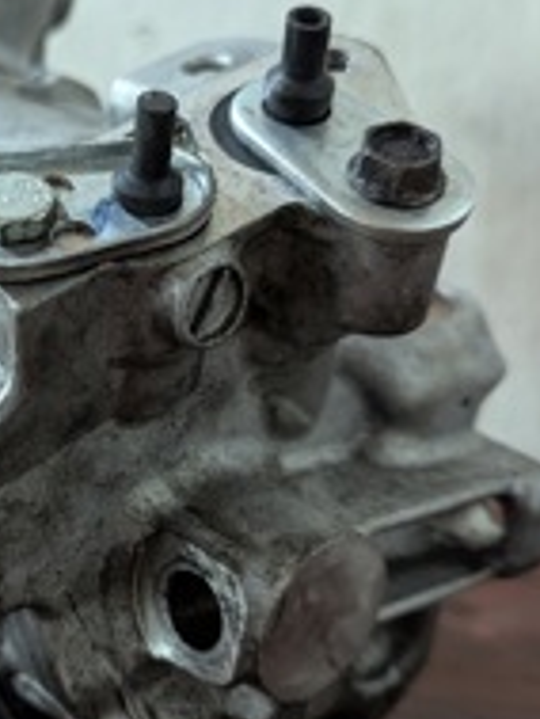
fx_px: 1267
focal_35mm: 61
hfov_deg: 23.2
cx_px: 21
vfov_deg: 31.7
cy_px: 350
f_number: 1.85
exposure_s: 1/50
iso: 1165
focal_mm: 6.81
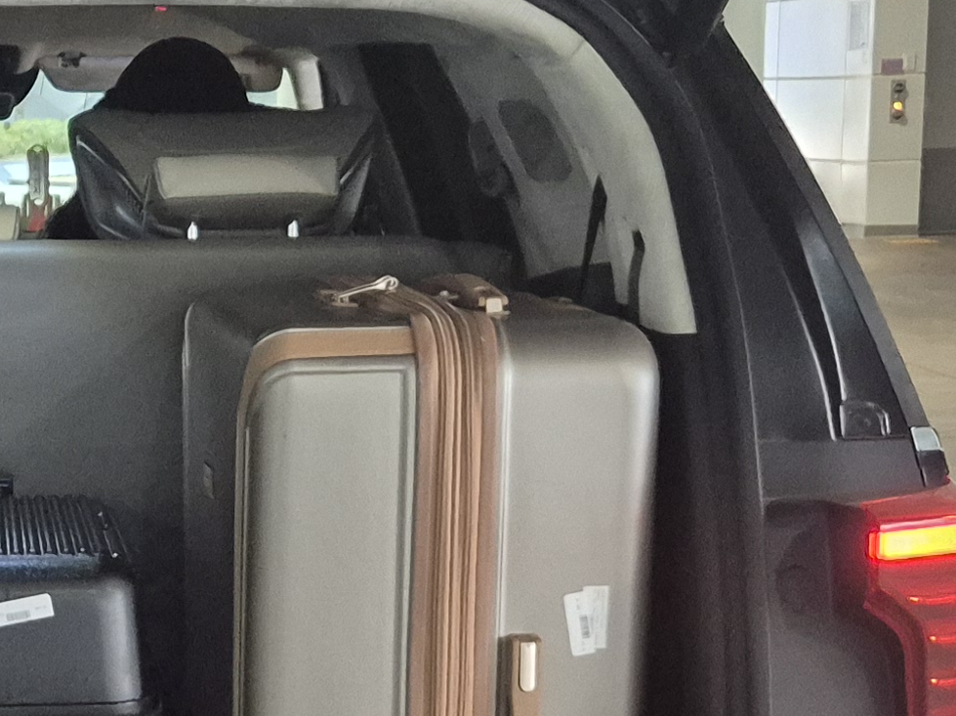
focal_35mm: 94
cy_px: 547
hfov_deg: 19.9
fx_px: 2596
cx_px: -107
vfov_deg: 15.6
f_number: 1.8
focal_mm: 5.4
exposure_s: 1/120
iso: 800
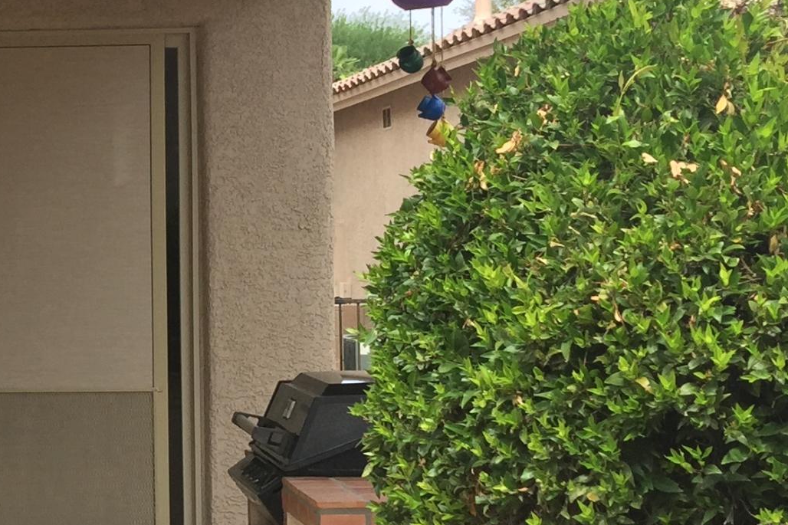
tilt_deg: +1.9
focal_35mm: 88
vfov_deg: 15.5
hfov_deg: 21.2
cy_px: 209
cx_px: -208
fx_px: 1926
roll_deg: -1.0
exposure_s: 1/898
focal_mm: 4.15
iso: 32
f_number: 2.2
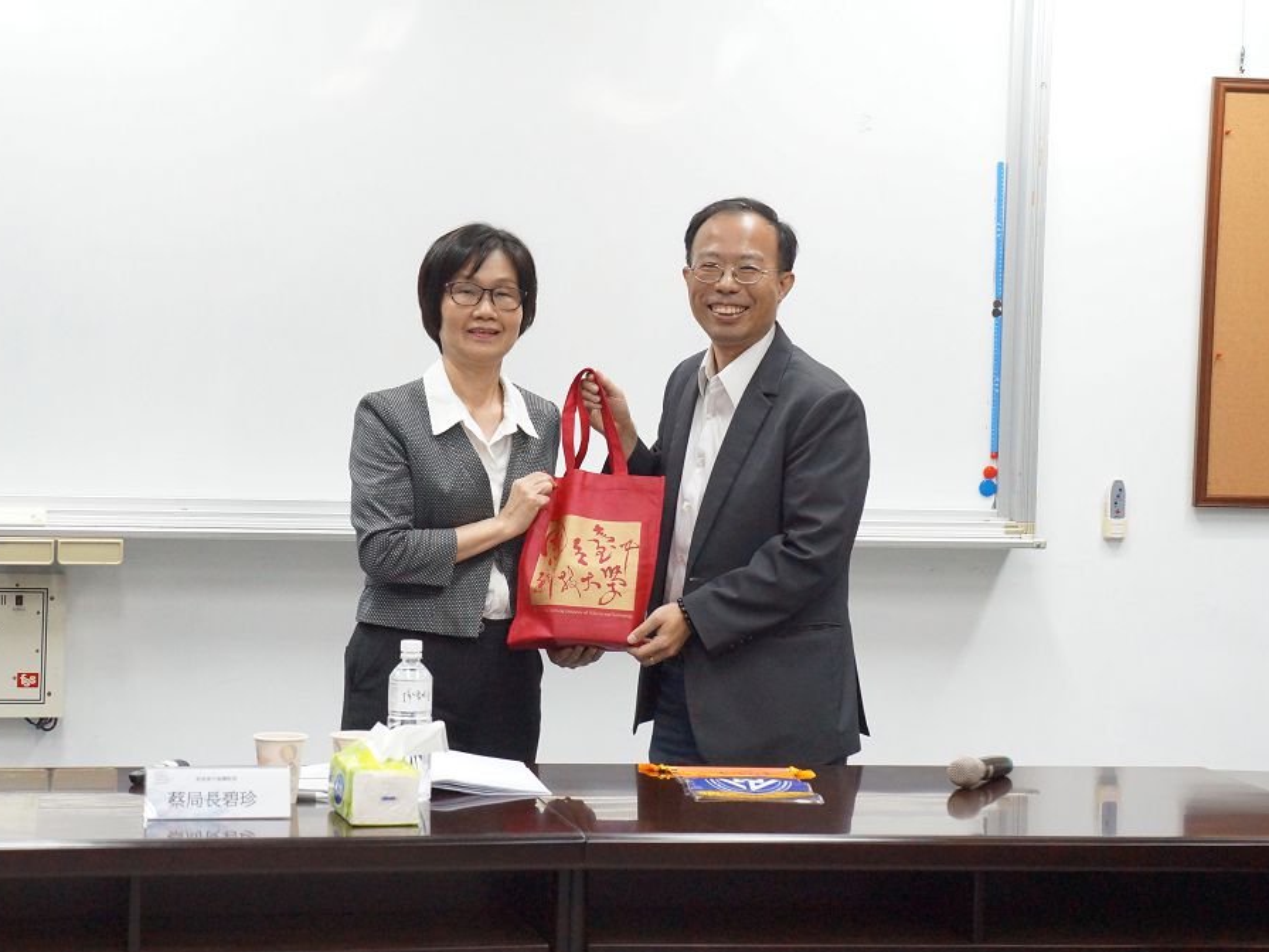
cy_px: 480
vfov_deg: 16.3
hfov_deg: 21.6
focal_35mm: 91
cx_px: 593
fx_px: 3319
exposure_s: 1/100
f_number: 5.6
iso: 3200
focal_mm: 55
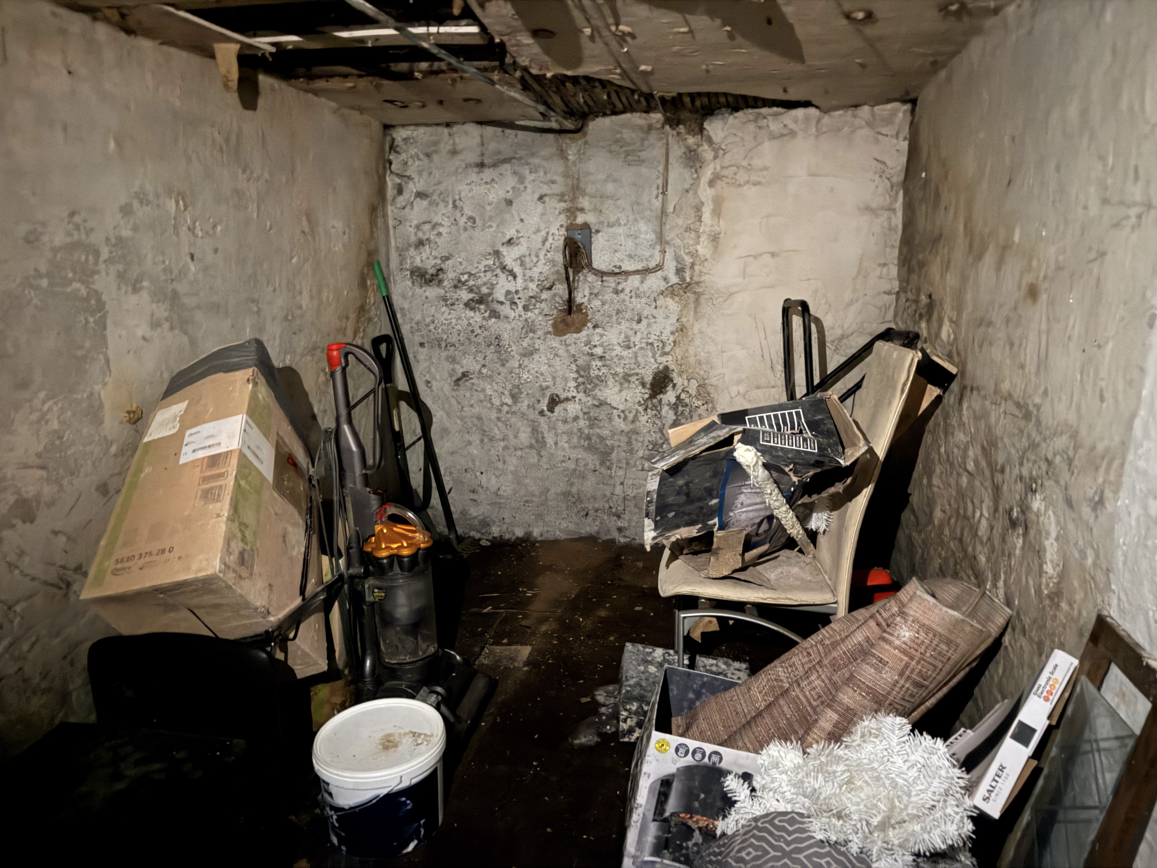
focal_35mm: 24
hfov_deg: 71.6
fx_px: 802
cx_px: 578
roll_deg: -0.3
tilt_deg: -10.0
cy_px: 434
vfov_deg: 56.8
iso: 4000
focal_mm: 6.76
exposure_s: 1/2
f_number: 1.78
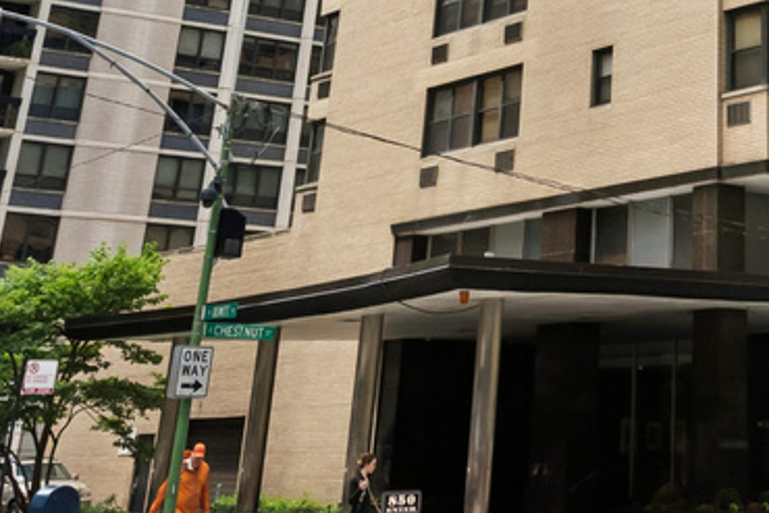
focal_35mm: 70
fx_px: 1496
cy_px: -517
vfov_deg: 15.5
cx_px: 894
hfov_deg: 26.1
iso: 400
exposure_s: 1/800
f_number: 8
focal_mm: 16
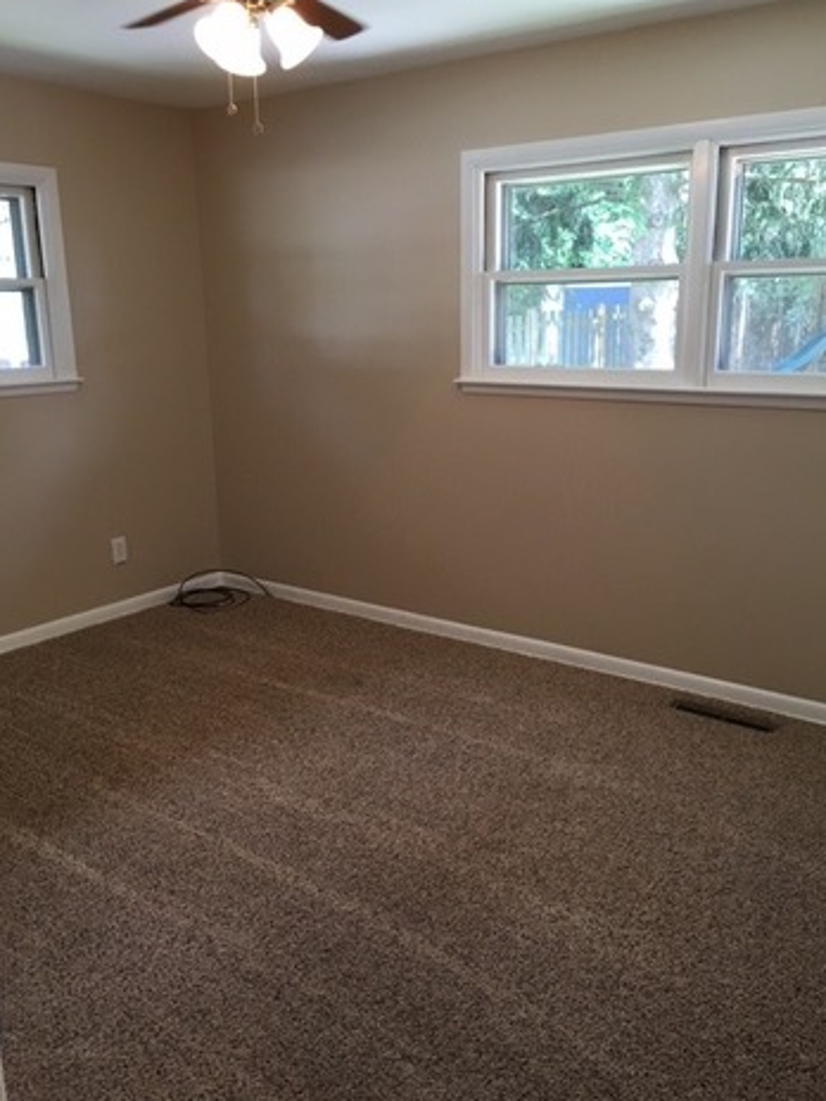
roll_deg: +1.3
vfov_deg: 60.0
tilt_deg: -13.1
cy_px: 534
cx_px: 420
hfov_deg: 46.8
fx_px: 954
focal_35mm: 30
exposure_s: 1/30
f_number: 2.2
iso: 40
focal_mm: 4.15
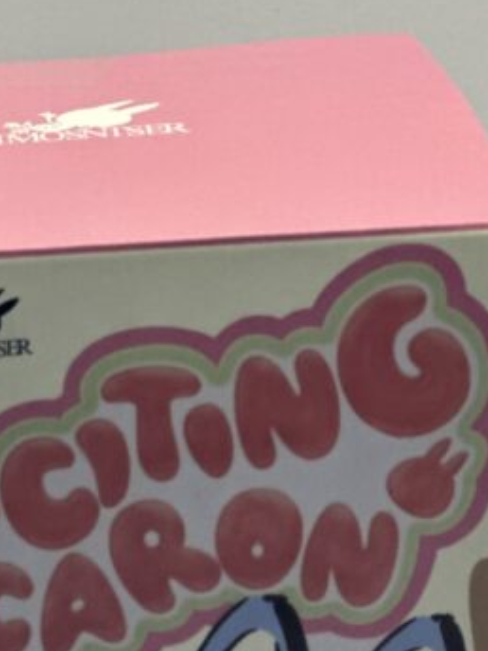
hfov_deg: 8.3
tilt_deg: -23.1
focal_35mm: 179
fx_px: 3365
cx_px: 121
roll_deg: -0.2
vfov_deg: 10.9
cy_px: 655
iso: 250
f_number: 2.8
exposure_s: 1/121
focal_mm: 9
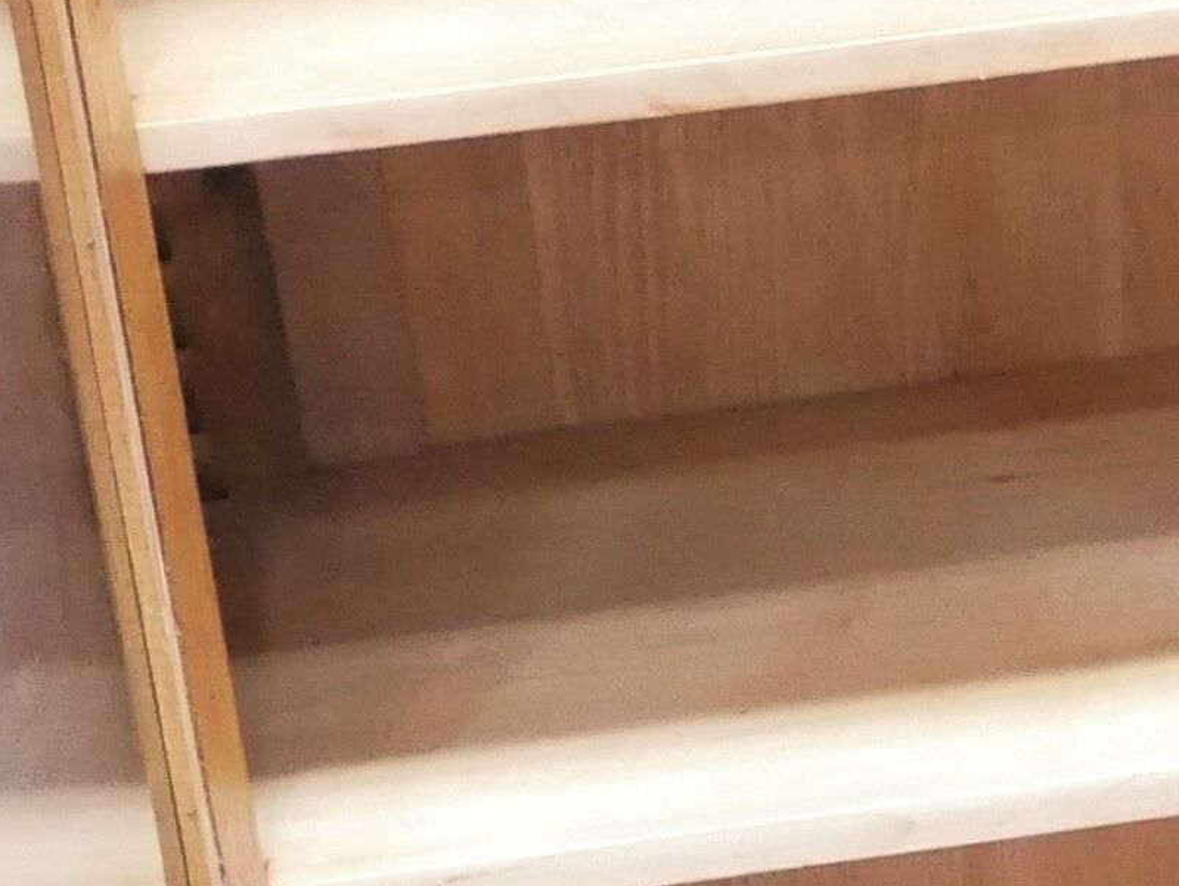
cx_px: 2749
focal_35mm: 230
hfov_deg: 8.0
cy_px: 247
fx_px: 7837
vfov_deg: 6.5
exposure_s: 1/60
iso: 3200
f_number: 1.7
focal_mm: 20
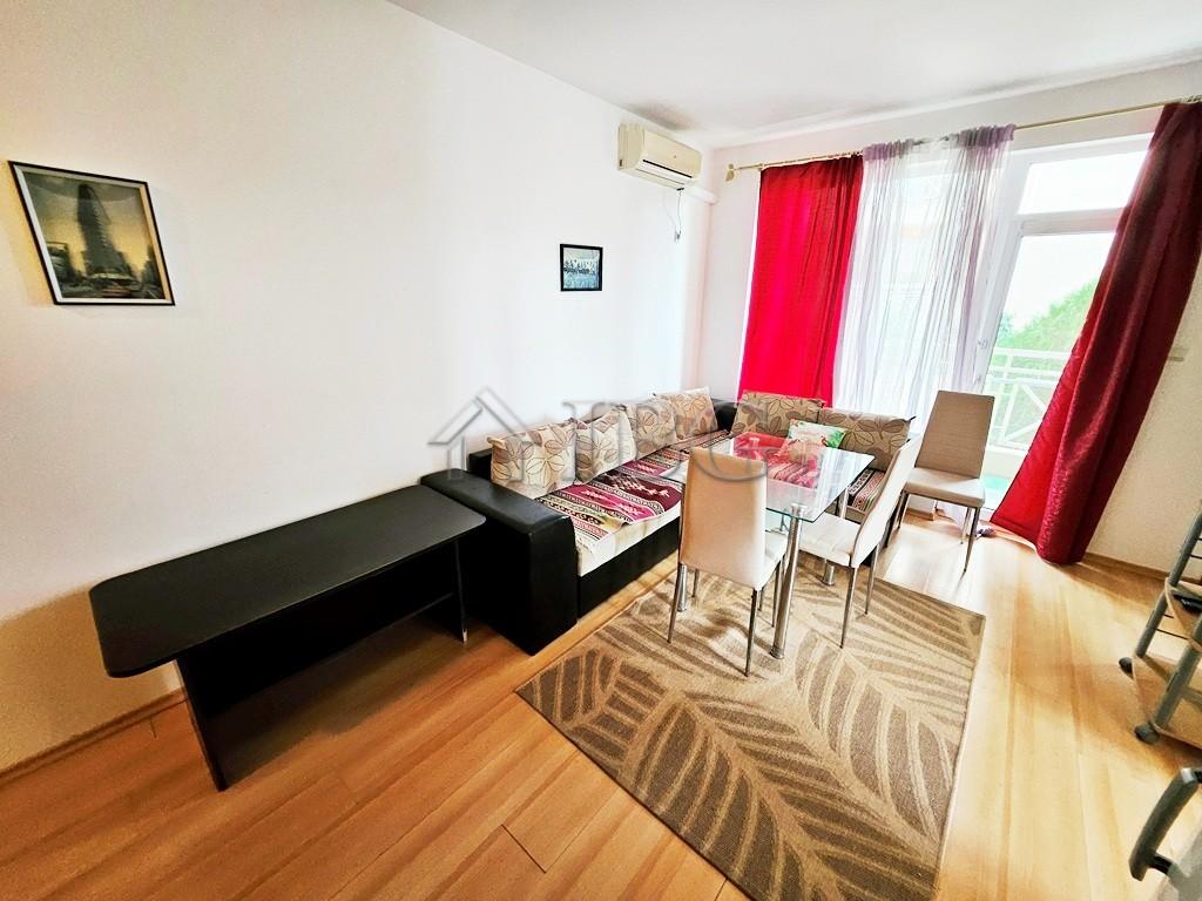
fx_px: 451
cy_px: 450
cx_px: 601
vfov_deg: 89.9
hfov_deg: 106.2
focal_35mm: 13
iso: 200
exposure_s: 1/50
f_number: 2.2
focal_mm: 1.7
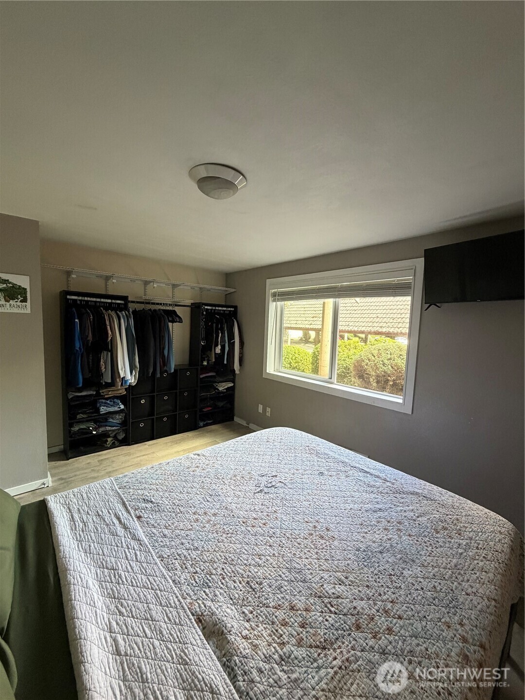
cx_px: 262
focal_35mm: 14
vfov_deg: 102.1
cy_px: 350
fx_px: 283
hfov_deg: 85.7
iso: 320
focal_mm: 2.22
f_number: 2.2
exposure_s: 1/60
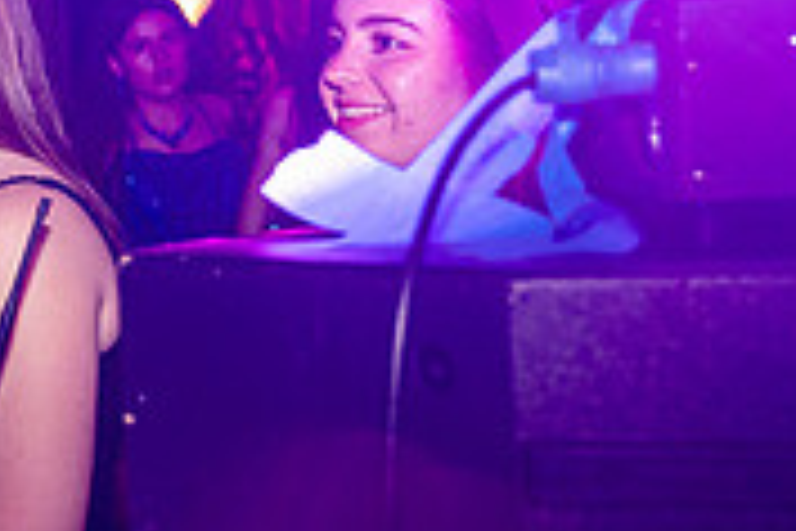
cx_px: -288
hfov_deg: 20.0
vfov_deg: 14.7
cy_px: 70
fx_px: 2034
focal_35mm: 92
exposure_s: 1/80
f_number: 4
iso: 1250
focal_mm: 28
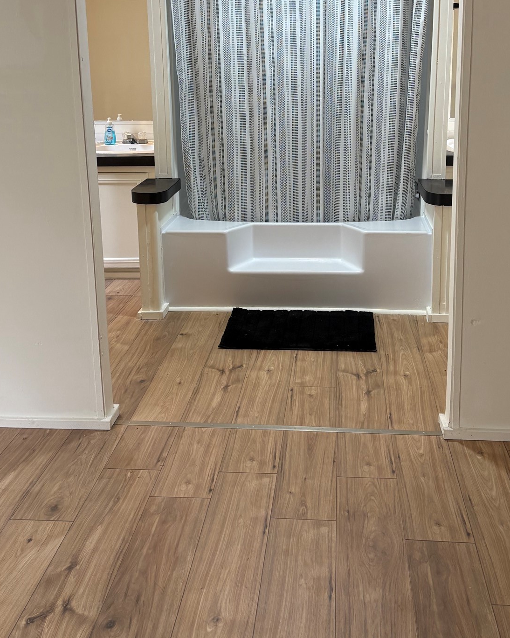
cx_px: 285
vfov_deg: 46.6
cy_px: 177
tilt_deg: -11.8
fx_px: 717
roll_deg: +0.7
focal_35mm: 38
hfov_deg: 39.1
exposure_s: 1/80
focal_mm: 5.96
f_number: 1.6
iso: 125
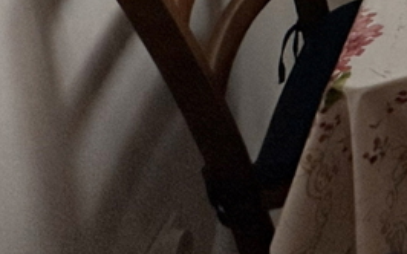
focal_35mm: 67
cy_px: -390
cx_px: 860
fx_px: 743
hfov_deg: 17.8
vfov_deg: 13.2
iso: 50
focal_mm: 2.22
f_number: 2.2
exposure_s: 1/99
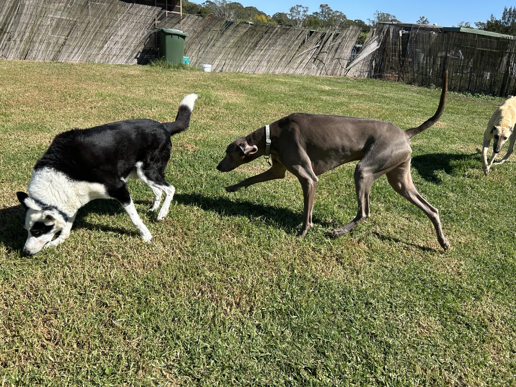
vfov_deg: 53.1
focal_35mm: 26
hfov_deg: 67.3
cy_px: 194
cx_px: 258
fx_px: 388
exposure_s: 1/2695
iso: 50
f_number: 1.5
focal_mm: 5.7
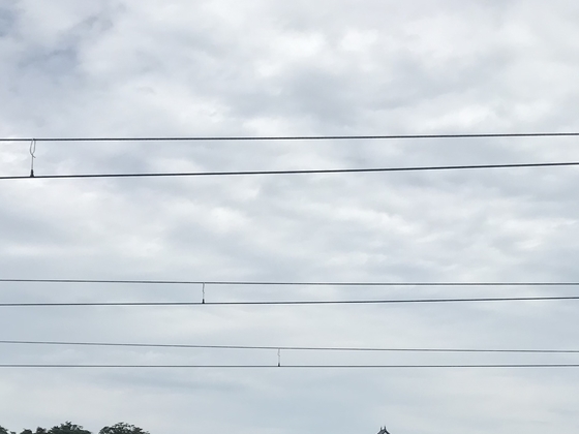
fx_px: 1004
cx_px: 339
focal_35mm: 60
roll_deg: -0.9
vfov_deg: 23.6
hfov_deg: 32.1
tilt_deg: +6.5
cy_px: 410
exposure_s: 1/3831
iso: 20
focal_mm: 3.99
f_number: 1.8
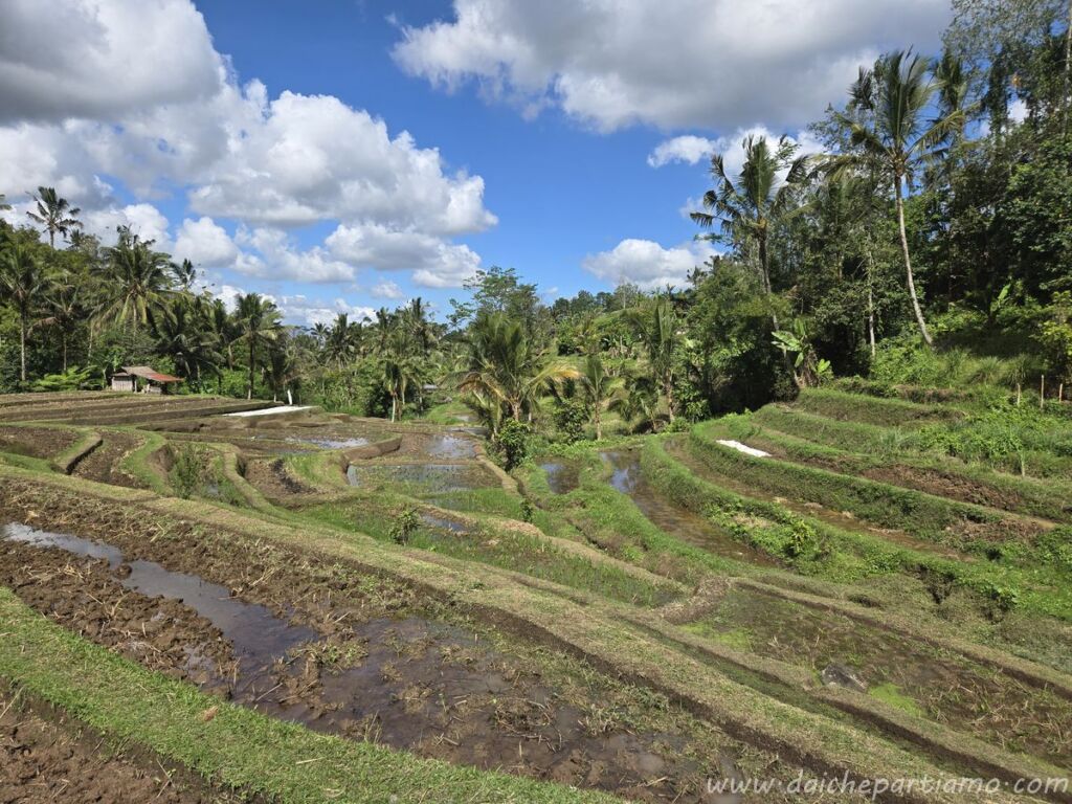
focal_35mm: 23
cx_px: 536
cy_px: 402
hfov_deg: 73.9
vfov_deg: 58.9
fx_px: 712
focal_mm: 5.4
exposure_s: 1/2352
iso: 25
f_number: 1.8
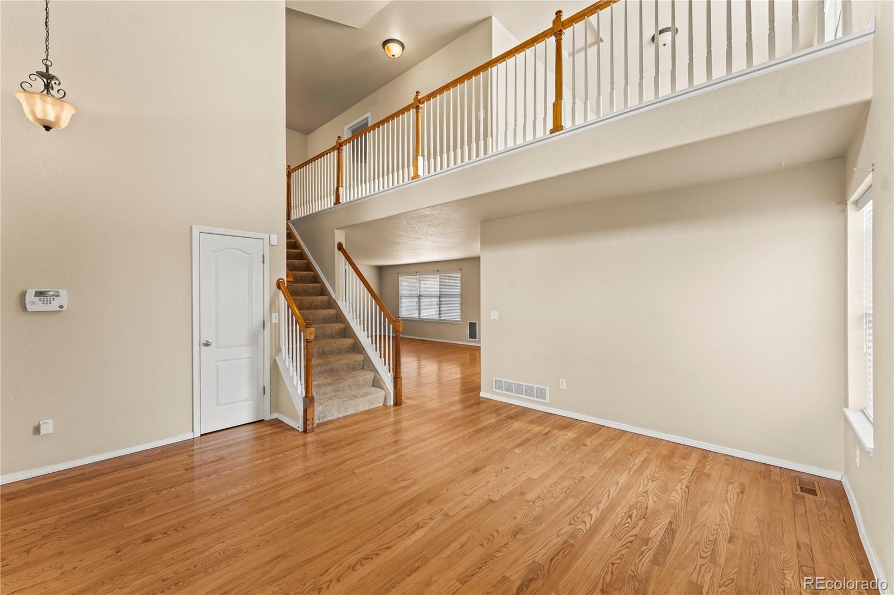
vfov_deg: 81.2
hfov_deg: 104.3
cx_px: 447
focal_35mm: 14
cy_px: 298
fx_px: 348
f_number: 8
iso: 500
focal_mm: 14
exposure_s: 1/2
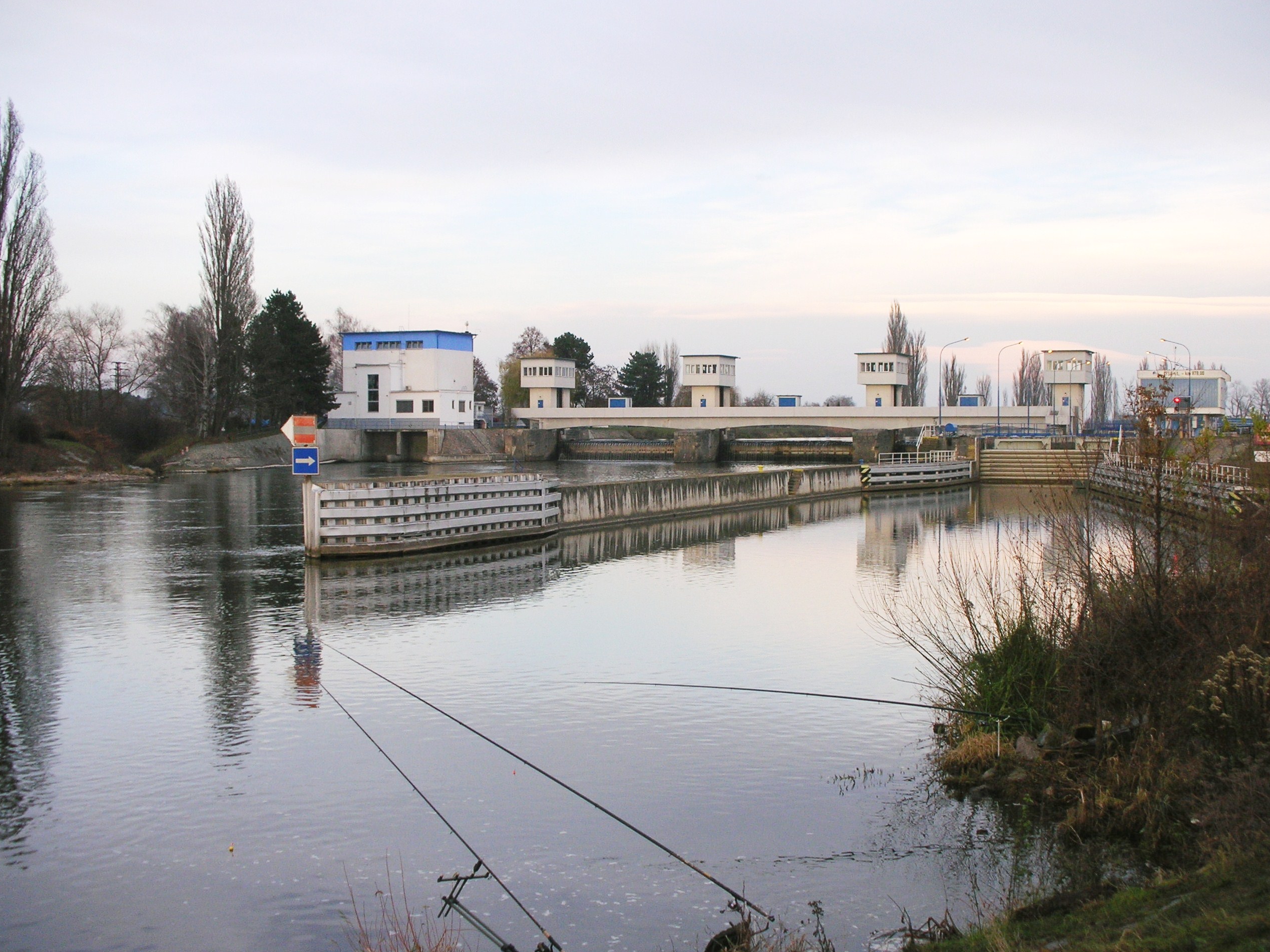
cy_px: 477
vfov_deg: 30.9
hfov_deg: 40.4
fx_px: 1724
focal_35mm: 47
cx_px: 629
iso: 50
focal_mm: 7.7
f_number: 3.5
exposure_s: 1/144
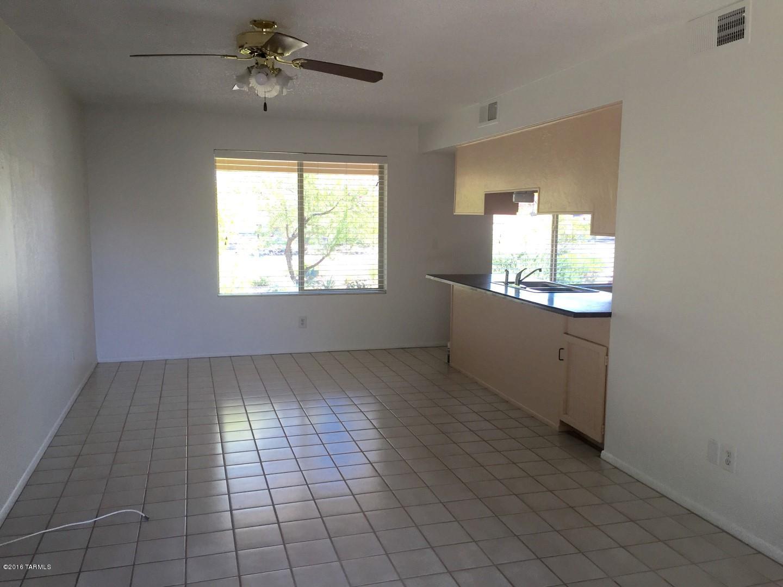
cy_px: 294
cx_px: 392
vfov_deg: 48.2
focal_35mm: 29
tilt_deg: -6.3
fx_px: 656
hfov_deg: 61.7
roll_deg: -1.0
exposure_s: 1/120
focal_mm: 4.15
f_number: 2.2
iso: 50
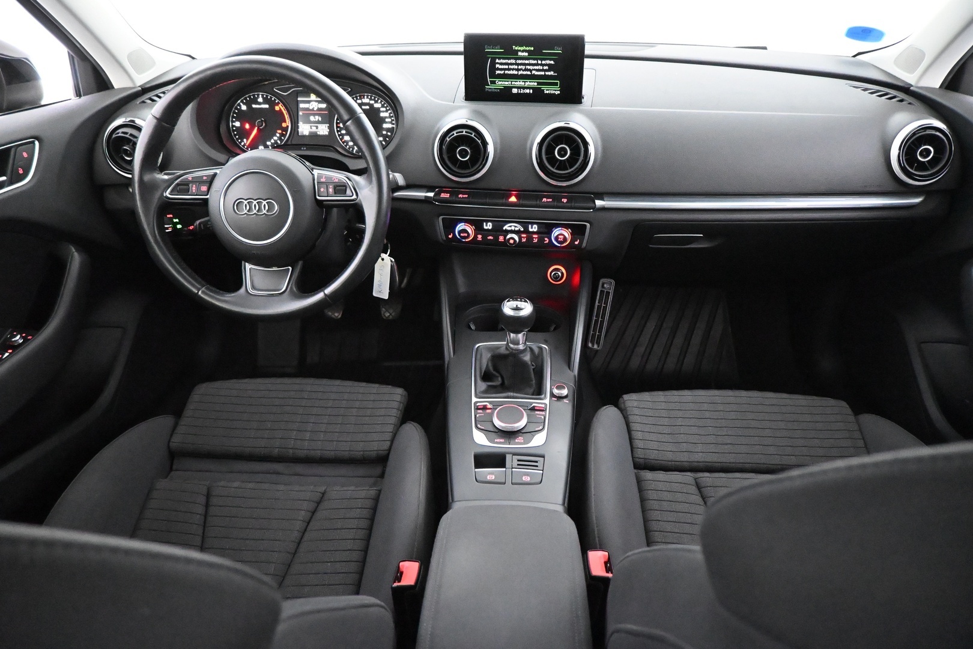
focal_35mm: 24
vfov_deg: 53.1
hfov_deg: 73.7
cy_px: 324
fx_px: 649
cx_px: 486
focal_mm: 16
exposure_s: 1/50
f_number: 3.5
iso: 12800
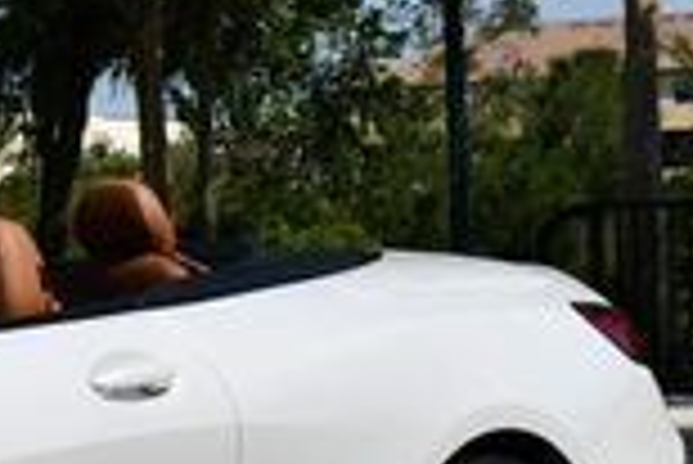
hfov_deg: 10.0
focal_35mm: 191
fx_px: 3680
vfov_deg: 7.2
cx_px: -648
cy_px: 324
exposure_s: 1/400
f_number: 10
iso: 100
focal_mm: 23
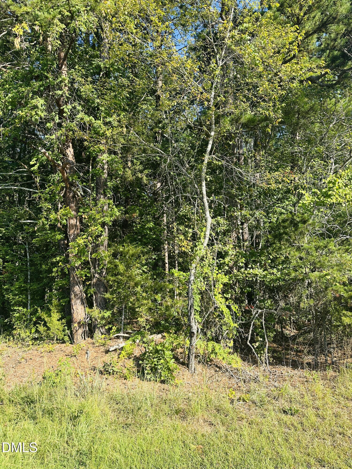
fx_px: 325
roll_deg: -1.6
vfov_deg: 71.6
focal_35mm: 24
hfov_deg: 56.8
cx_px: 176
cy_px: 234
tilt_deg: +13.1
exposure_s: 1/1144
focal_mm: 6.86
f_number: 1.78
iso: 80
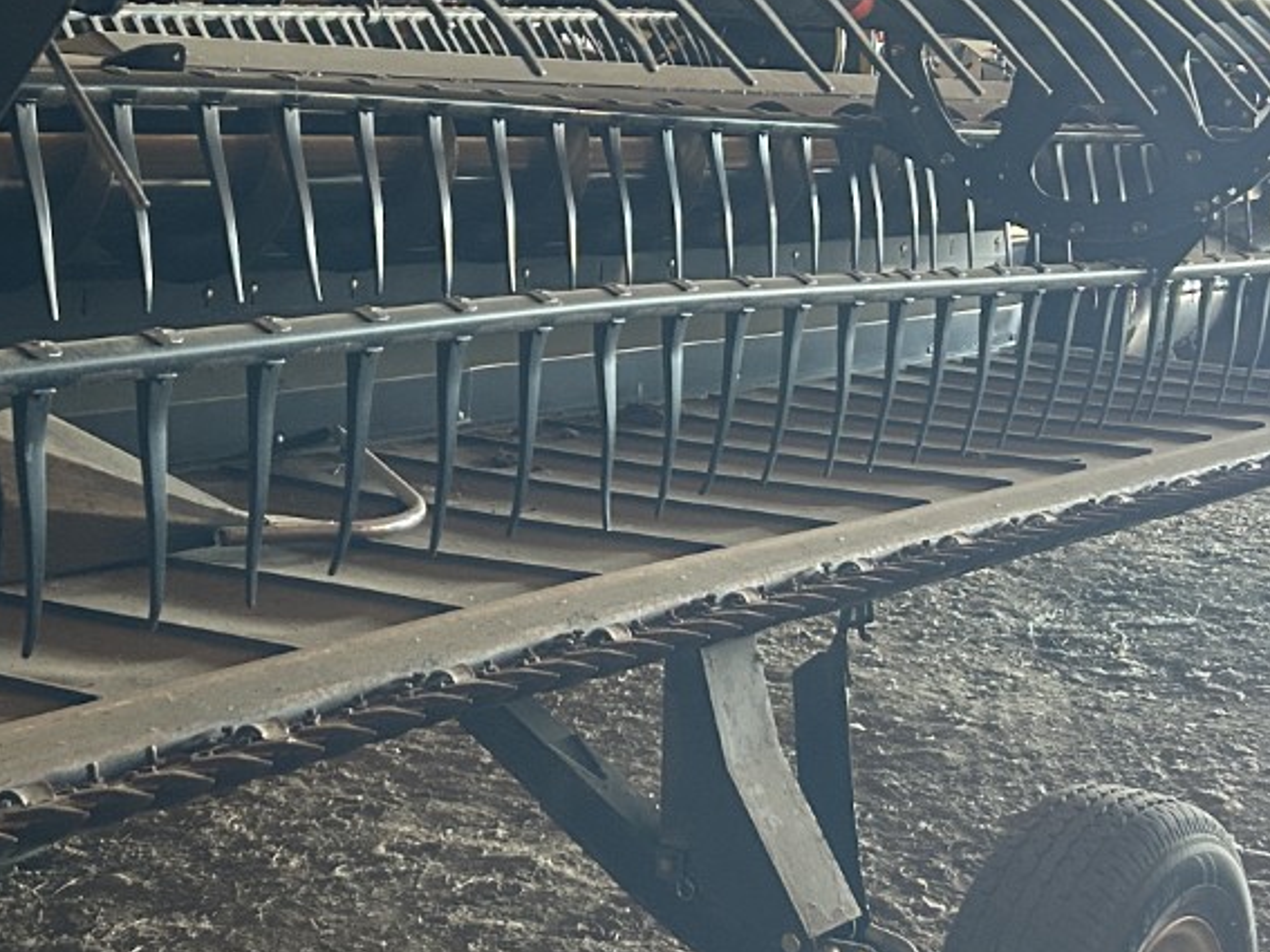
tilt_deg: -7.9
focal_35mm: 66
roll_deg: -1.6
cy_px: 412
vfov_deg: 22.2
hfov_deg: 29.3
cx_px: 495
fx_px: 2421
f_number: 1.5
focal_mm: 5.7
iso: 400
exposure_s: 1/60
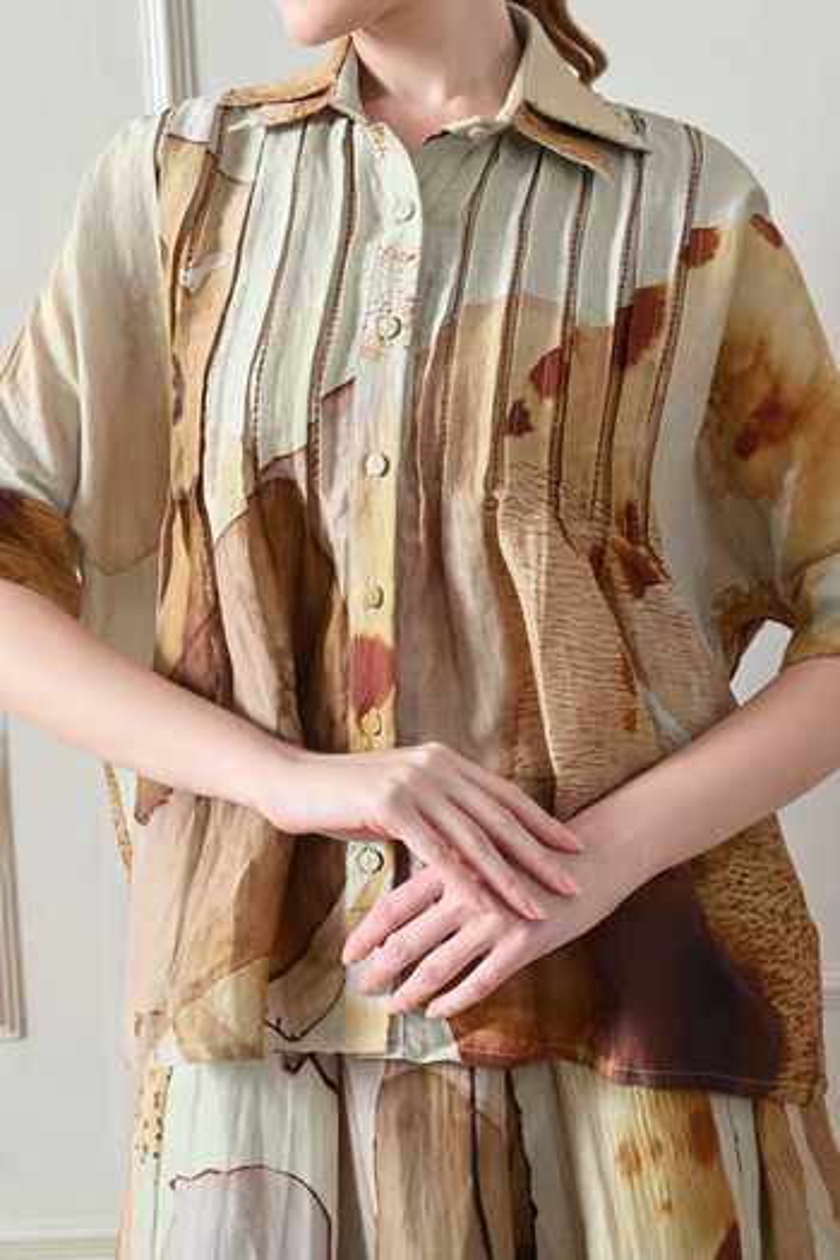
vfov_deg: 36.2
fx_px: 1925
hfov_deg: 24.6
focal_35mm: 55
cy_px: 630
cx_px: 420
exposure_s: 1/160
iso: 250
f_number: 7.1
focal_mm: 55
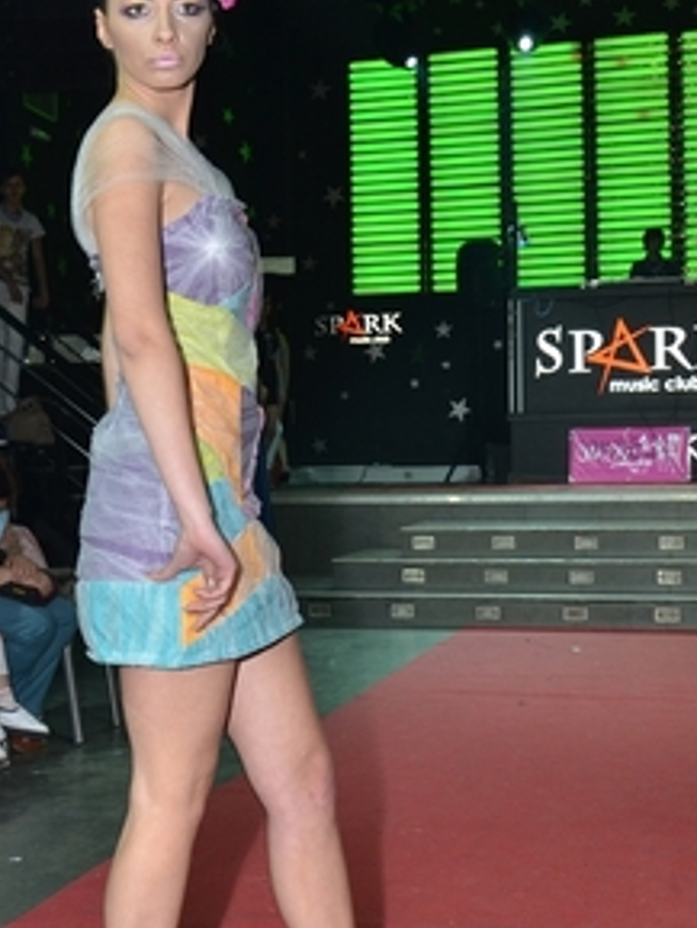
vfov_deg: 33.8
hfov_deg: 25.4
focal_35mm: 57
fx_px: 1529
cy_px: 466
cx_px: 186
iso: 640
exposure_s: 1/60
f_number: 6.3
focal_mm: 22
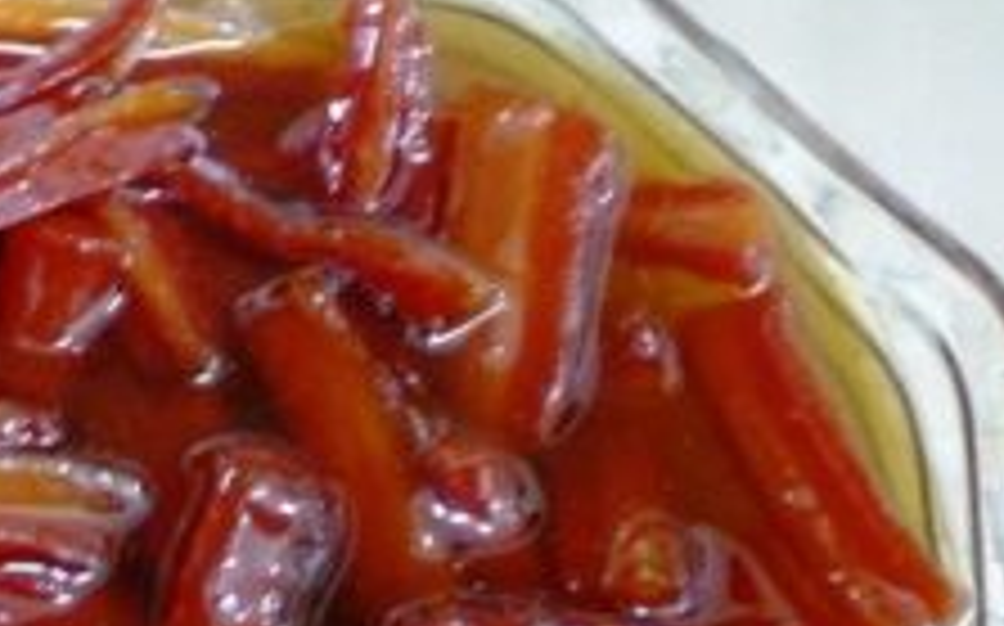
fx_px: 1558
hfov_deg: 34.8
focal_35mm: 57
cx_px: 225
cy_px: 507
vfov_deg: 22.4
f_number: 3.3
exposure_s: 1/5
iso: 400
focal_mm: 4.3
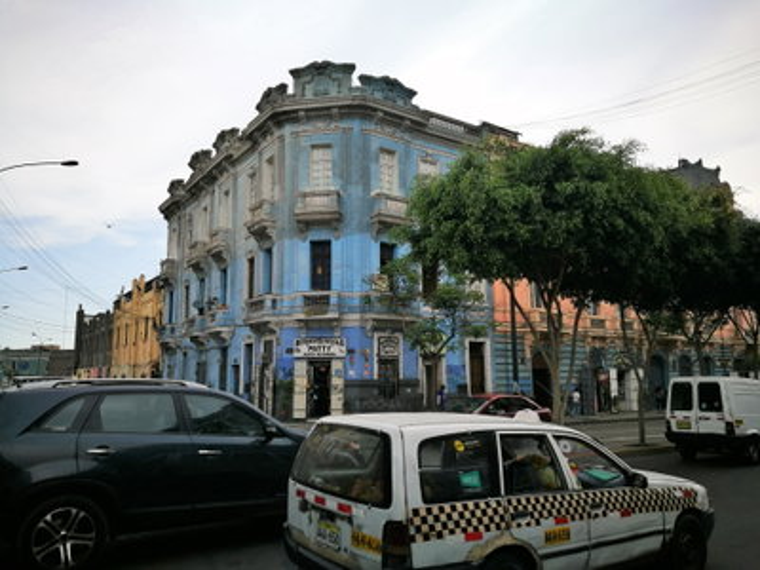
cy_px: 285
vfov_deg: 51.4
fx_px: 593
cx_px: 380
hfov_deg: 65.3
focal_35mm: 27
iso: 50
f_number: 2.2
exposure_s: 1/873
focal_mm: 4.5
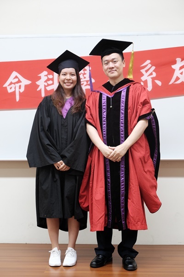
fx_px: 376
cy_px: 138
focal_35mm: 49
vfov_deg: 40.3
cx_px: 92
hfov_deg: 27.5
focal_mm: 32.9
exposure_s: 1/120
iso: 1600
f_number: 3.6
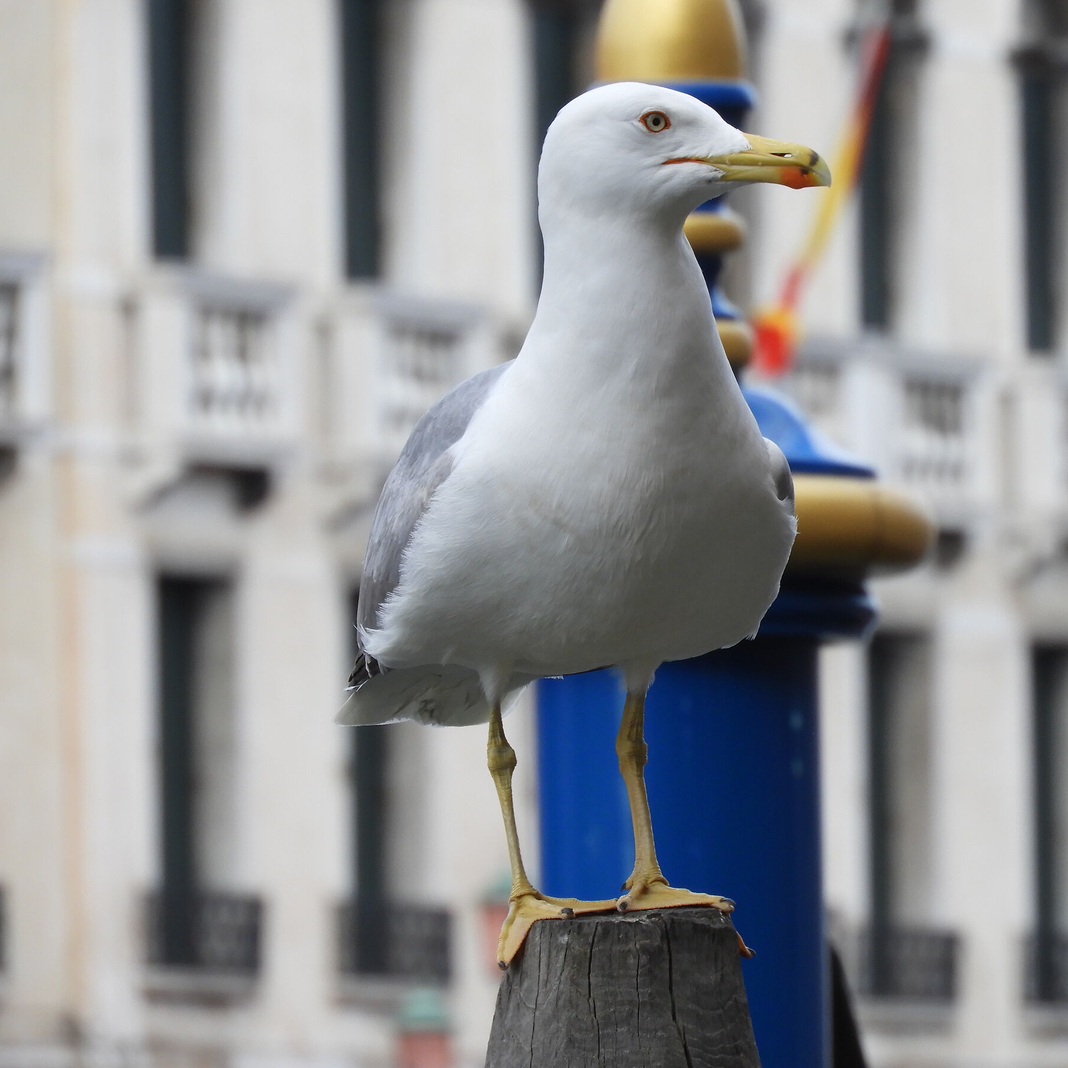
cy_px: 534
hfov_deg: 3.0
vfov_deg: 3.0
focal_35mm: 590
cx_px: 702
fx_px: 20595
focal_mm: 89.6
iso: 160
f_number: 5.6
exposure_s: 1/250
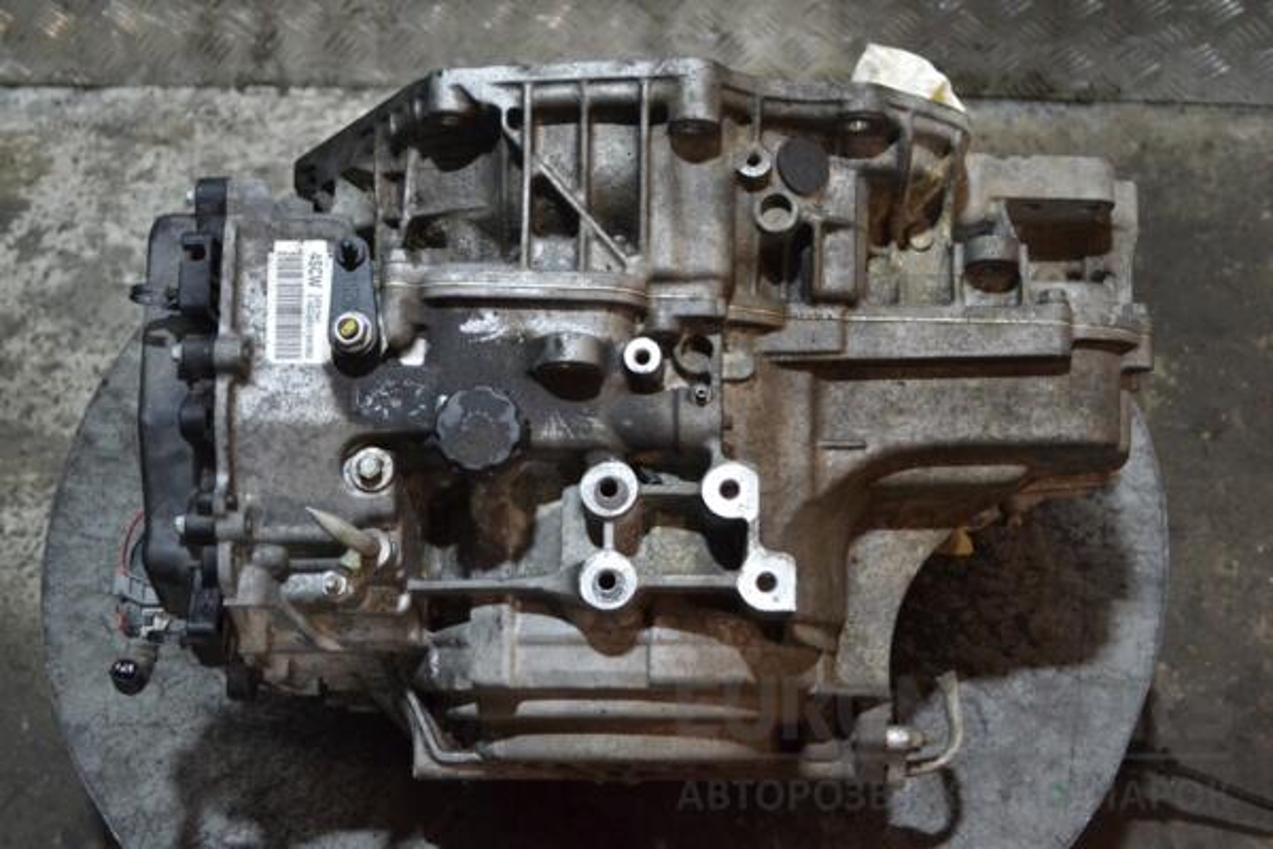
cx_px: 636
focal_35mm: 51
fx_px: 1803
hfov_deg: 38.9
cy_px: 424
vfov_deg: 26.5
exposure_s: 1/30
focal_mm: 34
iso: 1400
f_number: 5
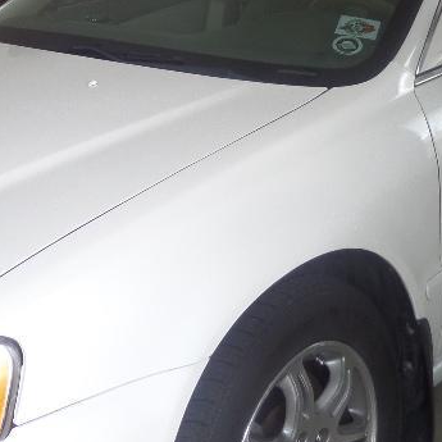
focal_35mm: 63
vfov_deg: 25.3
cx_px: 119
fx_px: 910
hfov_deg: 27.0
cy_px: -44
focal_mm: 4
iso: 160
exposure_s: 1/30
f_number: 3.2
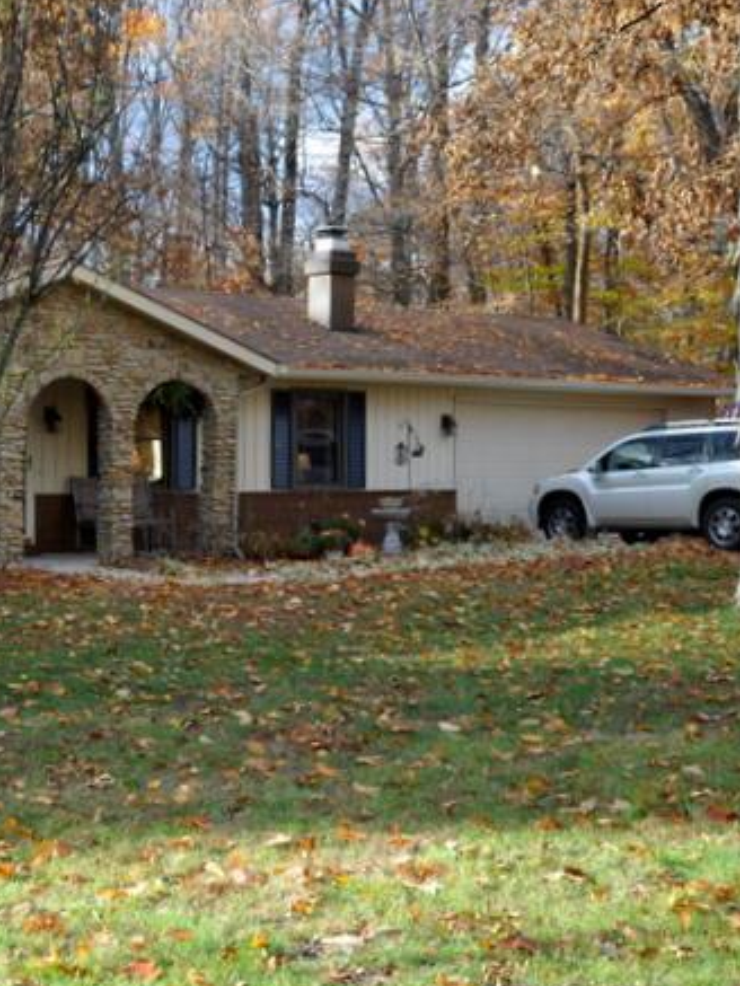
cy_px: 429
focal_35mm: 58
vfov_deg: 33.2
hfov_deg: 24.3
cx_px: 23
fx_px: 1652
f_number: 5.6
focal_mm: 22
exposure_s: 1/125
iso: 200
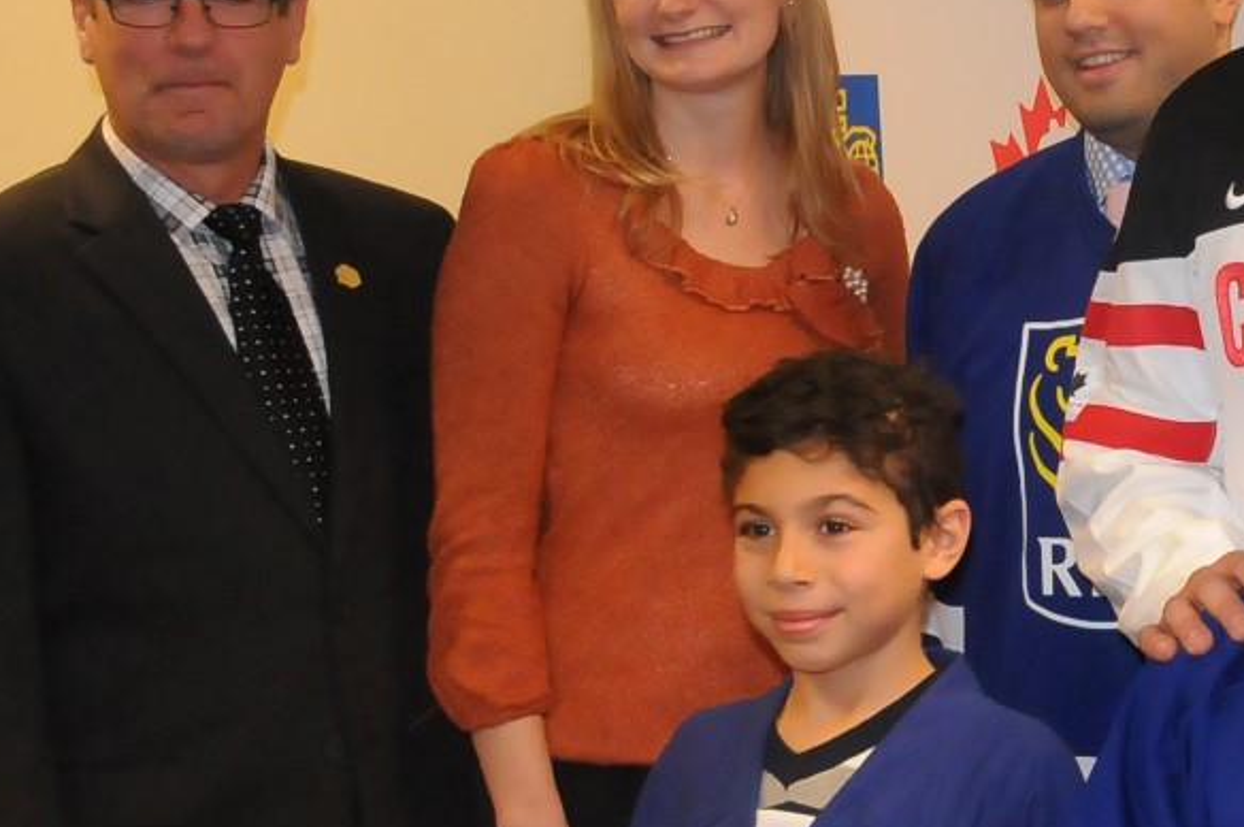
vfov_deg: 13.1
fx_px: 3603
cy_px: 288
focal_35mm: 104
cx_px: 1630
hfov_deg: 18.2
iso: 2000
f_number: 6.3
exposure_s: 1/60
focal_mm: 25
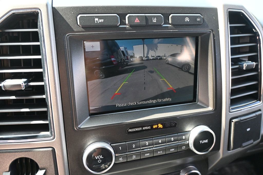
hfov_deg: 64.6
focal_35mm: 28
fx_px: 208
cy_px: 88
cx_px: 132
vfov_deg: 45.6
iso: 1250
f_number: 3.8
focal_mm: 19
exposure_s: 1/125
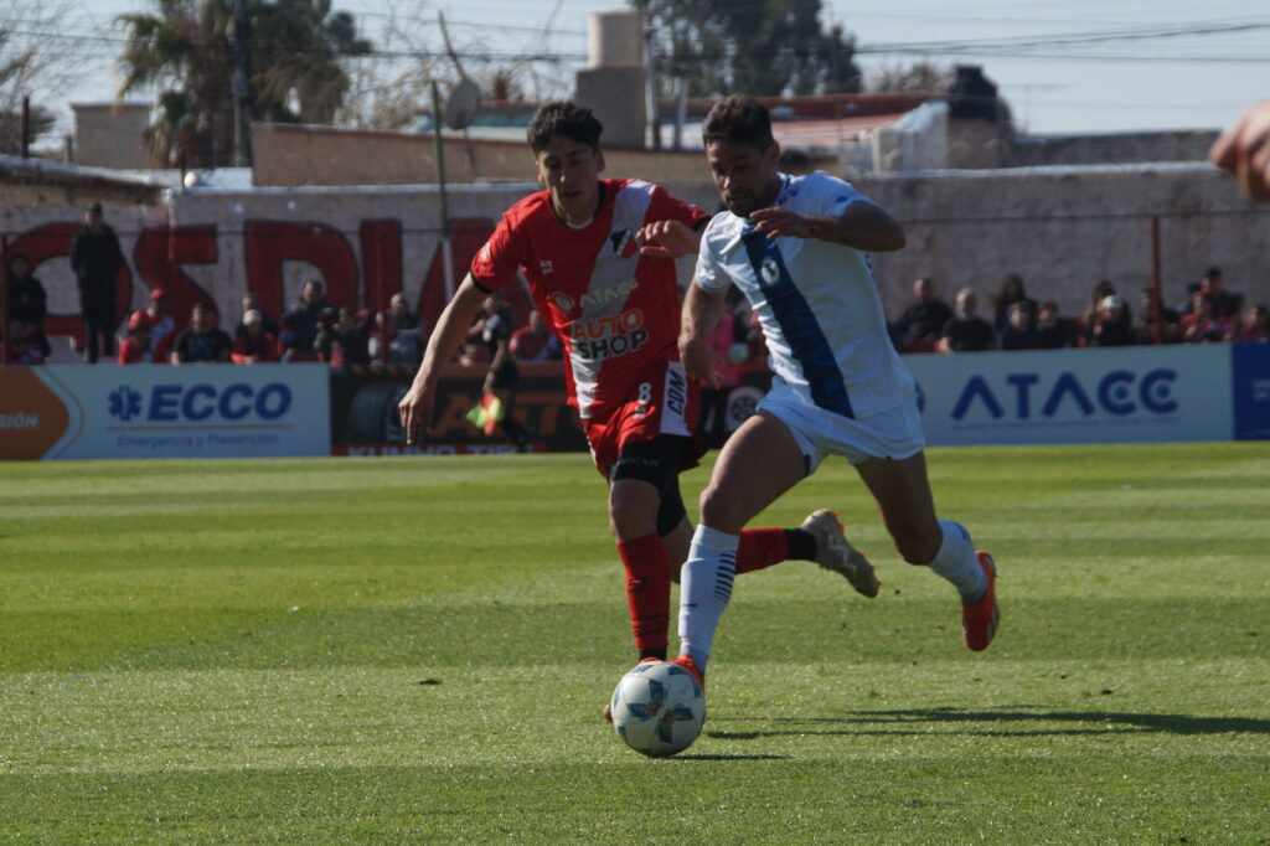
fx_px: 7934
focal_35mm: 225
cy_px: 423
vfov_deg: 6.1
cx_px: 635
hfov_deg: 9.2
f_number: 10
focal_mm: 150
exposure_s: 1/2000
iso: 800
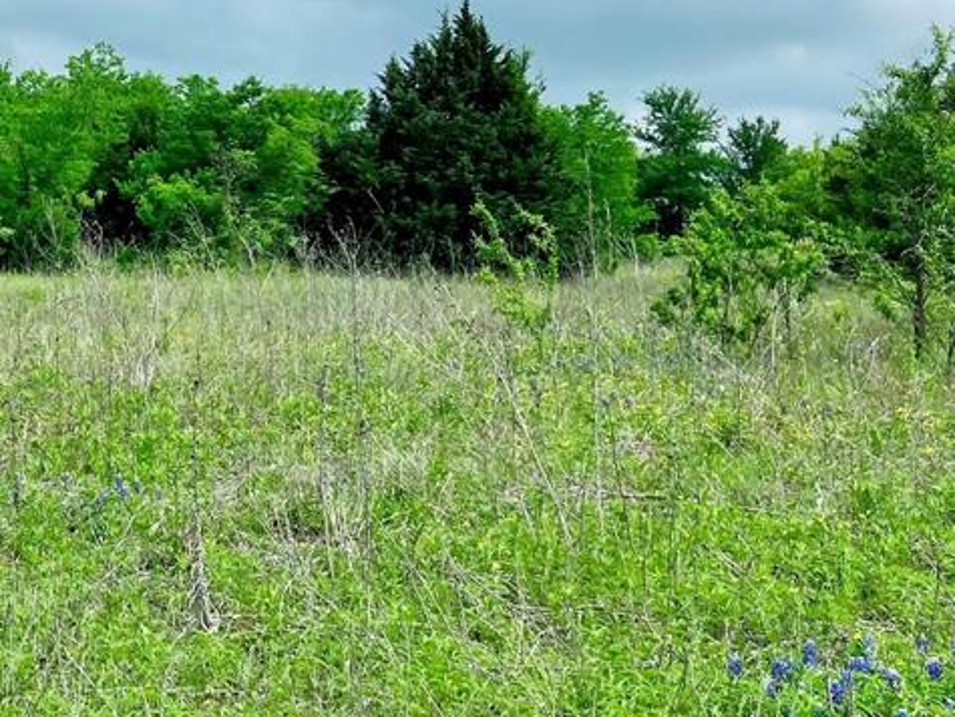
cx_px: 97
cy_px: 151
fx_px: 1546
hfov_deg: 32.6
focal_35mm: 56
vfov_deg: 25.7
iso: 50
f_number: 1.5
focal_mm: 5.7
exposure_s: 1/8696
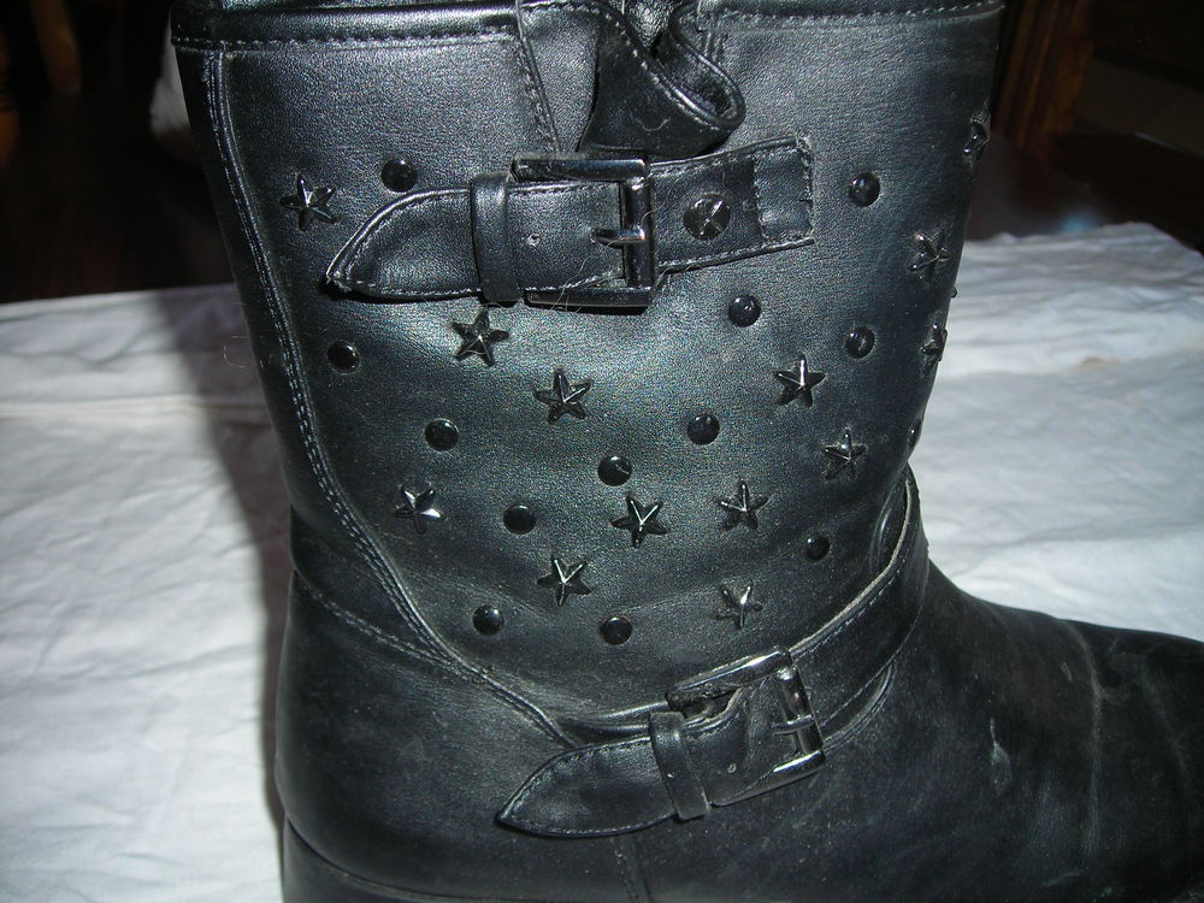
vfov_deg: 37.7
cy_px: 452
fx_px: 1322
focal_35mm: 38
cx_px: 602
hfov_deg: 49.0
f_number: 3.2
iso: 50
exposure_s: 1/60.1
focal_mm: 6.3
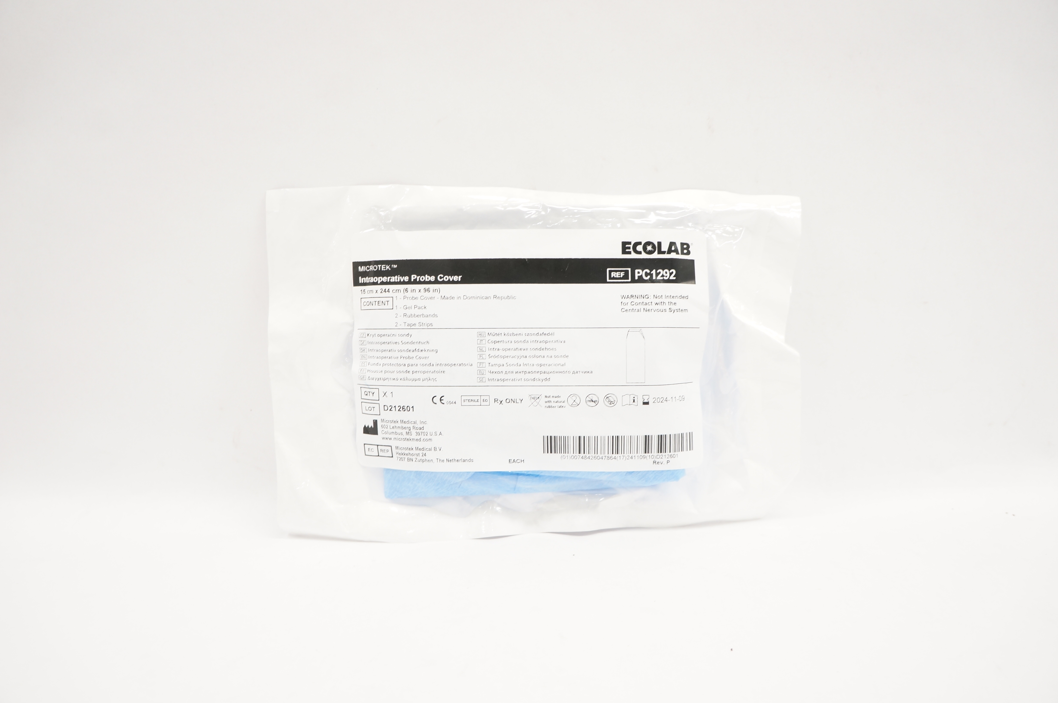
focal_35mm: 27
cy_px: 352
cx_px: 529
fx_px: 793
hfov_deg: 67.4
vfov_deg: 47.8
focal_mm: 18
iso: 400
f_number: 5.6
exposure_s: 1/60
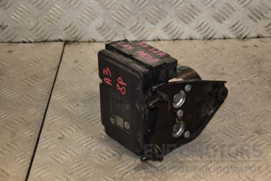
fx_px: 655
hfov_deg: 23.4
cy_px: 90
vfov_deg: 15.7
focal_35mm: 87
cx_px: 136
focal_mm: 58
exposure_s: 1/200
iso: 800
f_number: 5.3
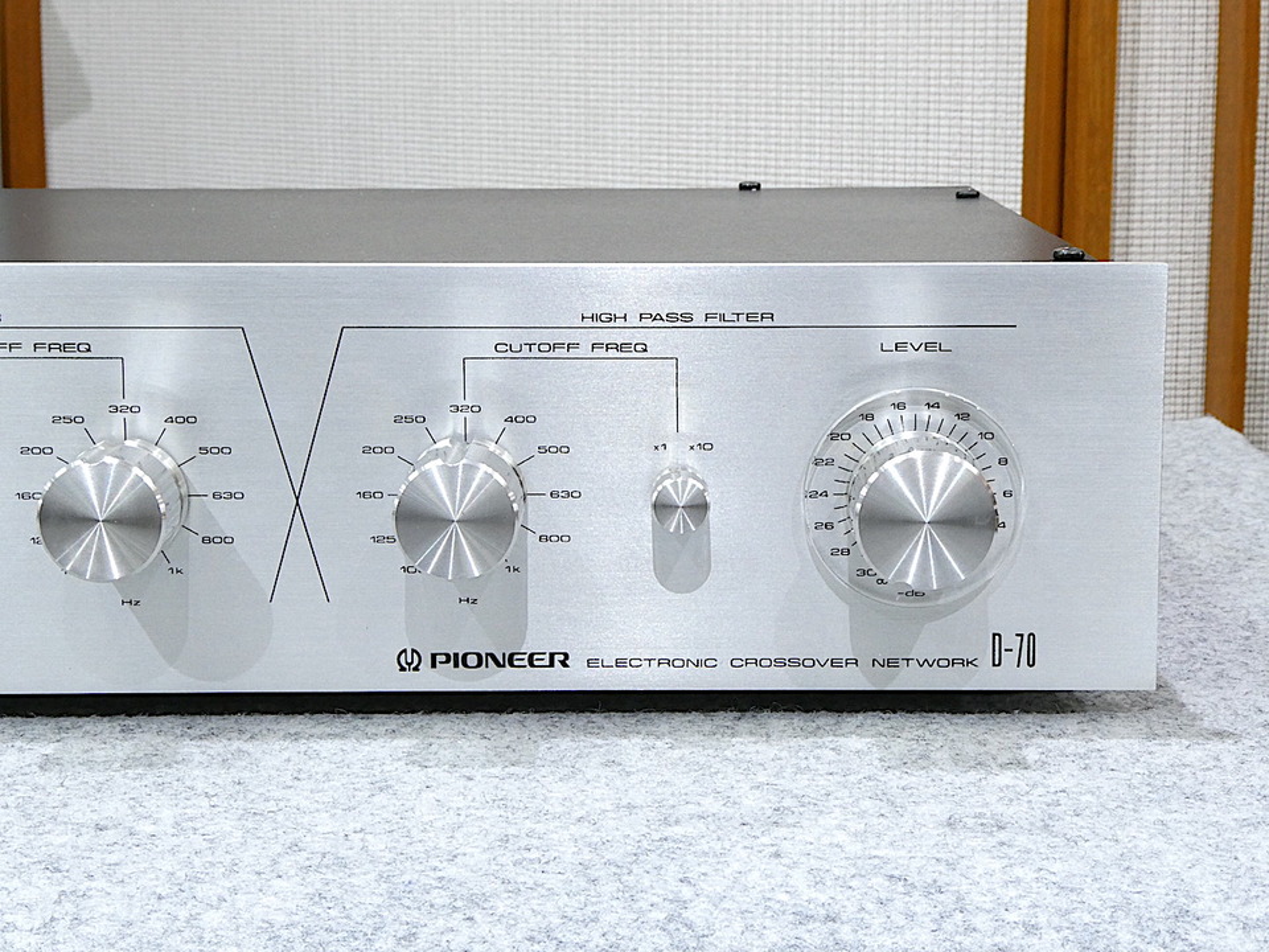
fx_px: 2566
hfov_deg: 27.8
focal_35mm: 70
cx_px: 634
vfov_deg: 21.0
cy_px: 476
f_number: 8
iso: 400
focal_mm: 12.5
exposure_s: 1/5
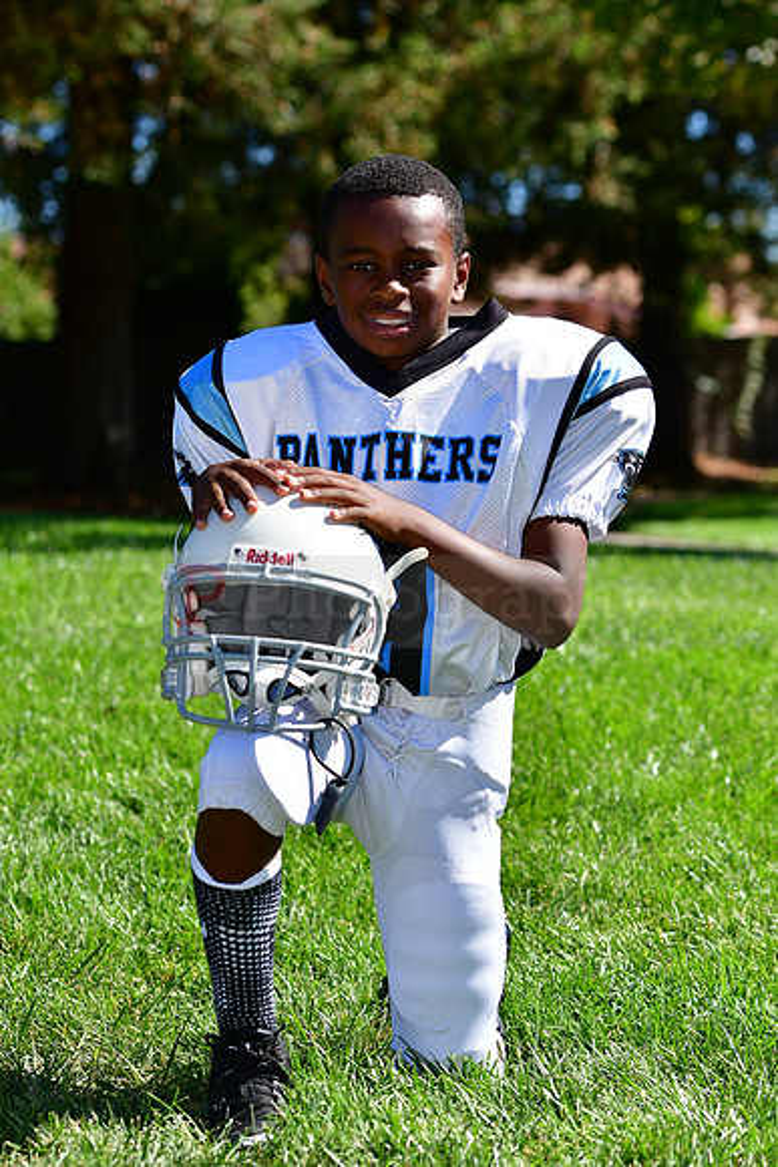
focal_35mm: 117
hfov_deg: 11.7
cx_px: 389
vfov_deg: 17.5
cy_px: 584
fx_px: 3790
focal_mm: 78
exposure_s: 1/2500
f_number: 4.5
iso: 400
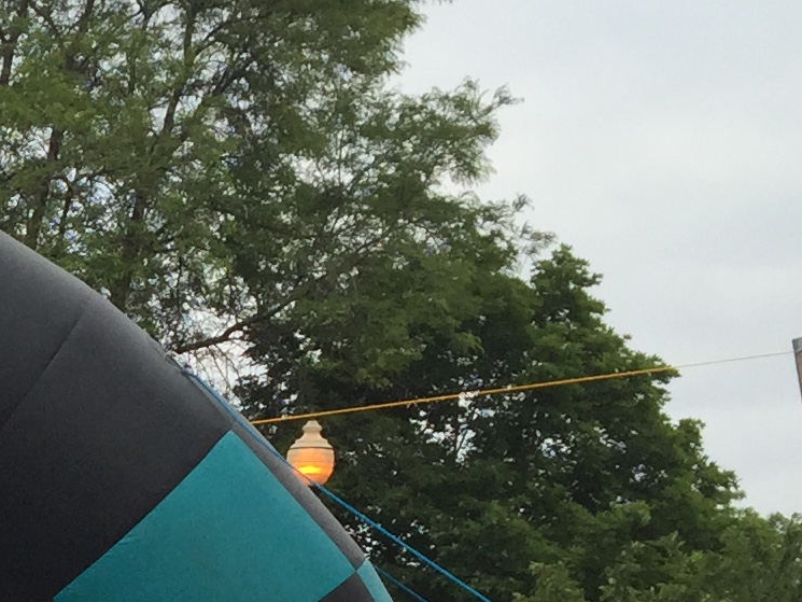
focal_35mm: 127
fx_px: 2943
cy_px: 955
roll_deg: -0.2
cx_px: -662
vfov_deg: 11.1
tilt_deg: -1.7
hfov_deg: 13.8
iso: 32
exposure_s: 1/628
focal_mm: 4.15
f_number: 2.2
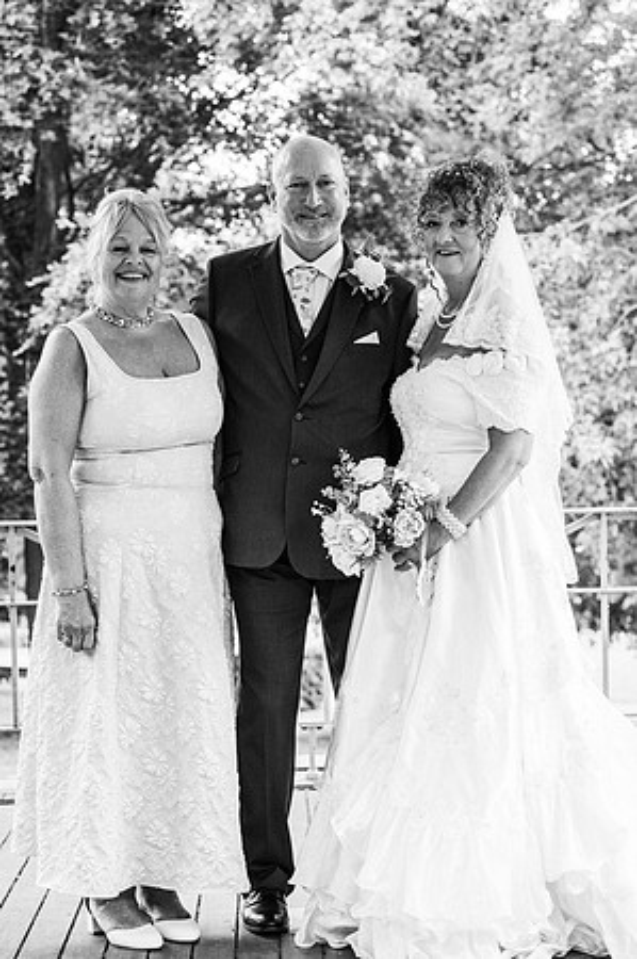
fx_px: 2261
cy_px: 480
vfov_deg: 23.9
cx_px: 318
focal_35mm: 85
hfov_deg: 16.0
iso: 220
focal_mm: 85
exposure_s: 1/200
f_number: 5.6
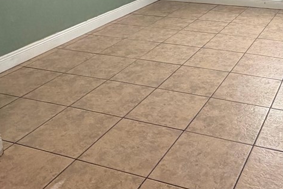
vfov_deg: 24.3
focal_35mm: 49
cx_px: 225
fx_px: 385
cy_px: -52
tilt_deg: -7.0
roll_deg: +1.5
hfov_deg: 38.9
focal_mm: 2.22
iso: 200
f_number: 2.2
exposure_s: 1/120
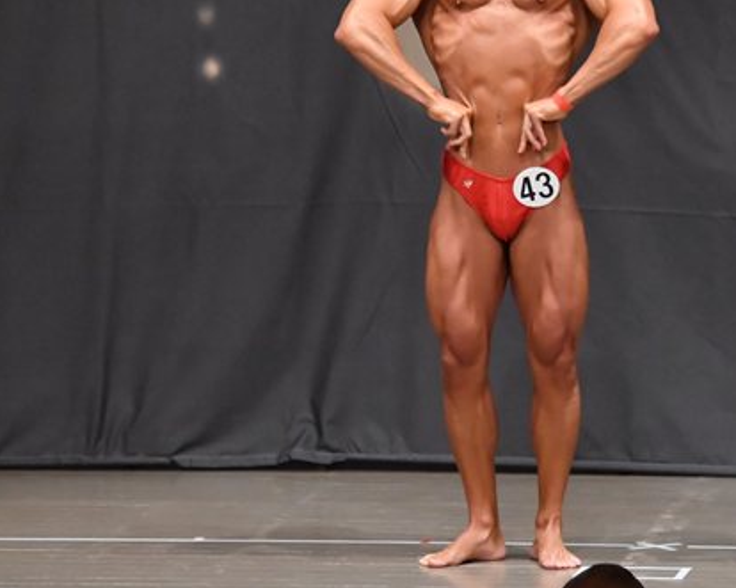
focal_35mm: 355
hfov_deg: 5.5
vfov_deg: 4.4
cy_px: 199
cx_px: 369
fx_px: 7731
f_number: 5.6
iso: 6400
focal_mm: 135
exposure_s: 1/400
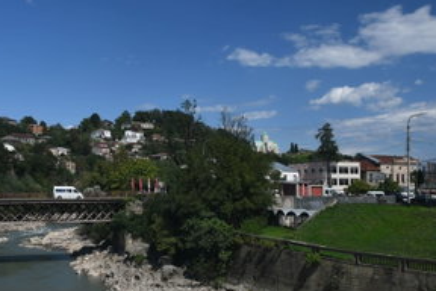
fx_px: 521
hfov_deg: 45.2
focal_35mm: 43
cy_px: 175
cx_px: 173
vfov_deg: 31.1
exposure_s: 1/160
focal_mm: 21
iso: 100
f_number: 8
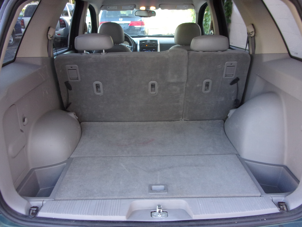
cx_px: 151
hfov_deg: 63.4
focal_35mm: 28
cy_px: 114
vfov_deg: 49.7
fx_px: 244
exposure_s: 1/34
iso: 187
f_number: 3.9
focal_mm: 5.1
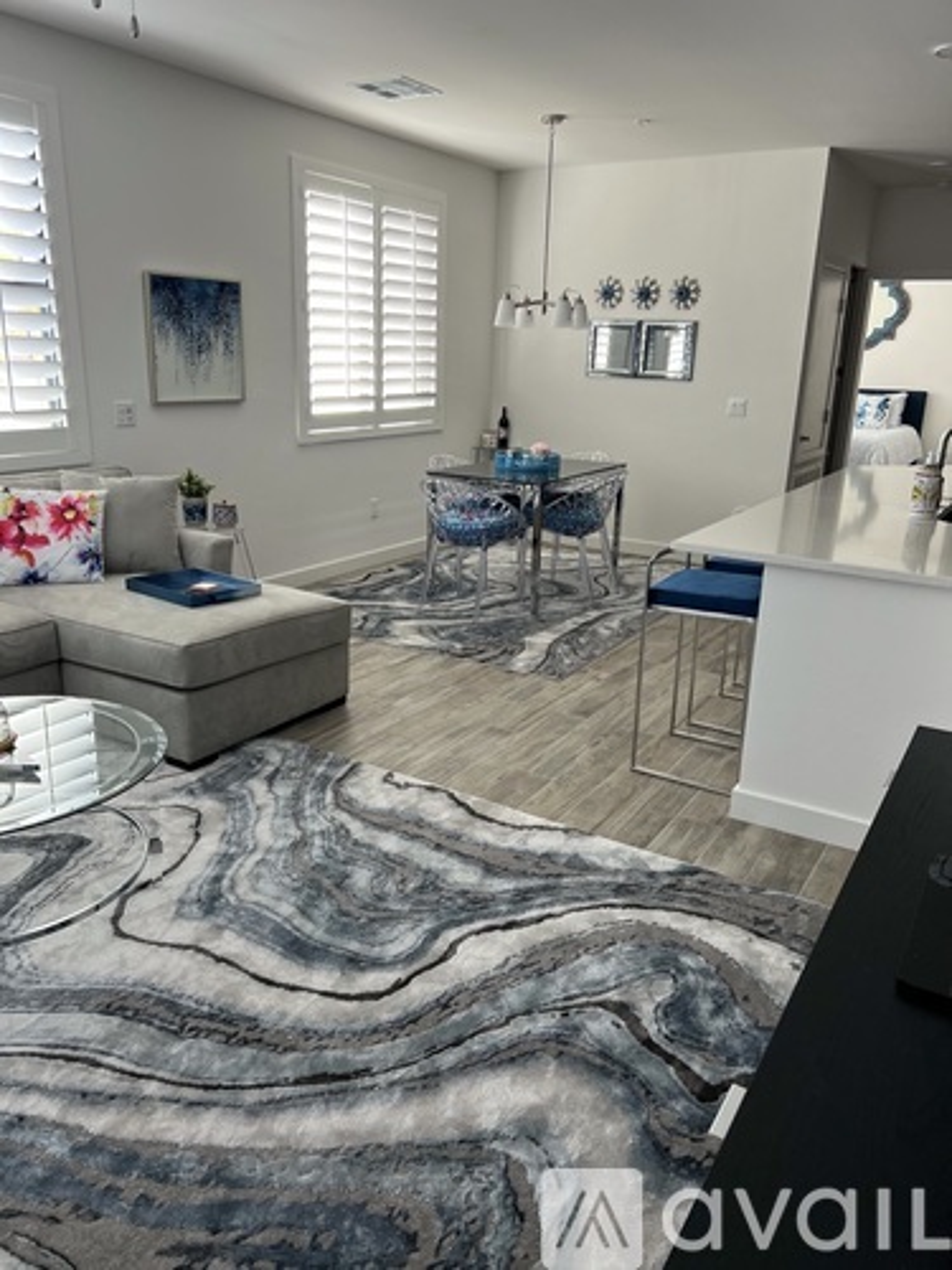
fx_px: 953
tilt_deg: -17.1
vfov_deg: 67.3
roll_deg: -1.9
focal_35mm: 26
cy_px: 635
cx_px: 476
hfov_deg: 53.1
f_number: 1.5
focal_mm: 5.7
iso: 125
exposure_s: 1/120
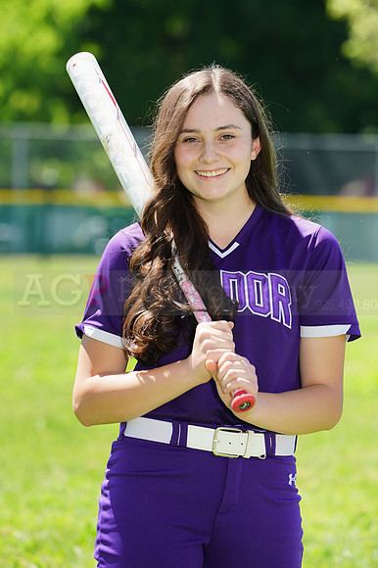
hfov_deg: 4.8
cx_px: 189
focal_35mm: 288
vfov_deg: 7.2
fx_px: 4541
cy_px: 284
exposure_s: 1/200
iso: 200
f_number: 9
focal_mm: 288
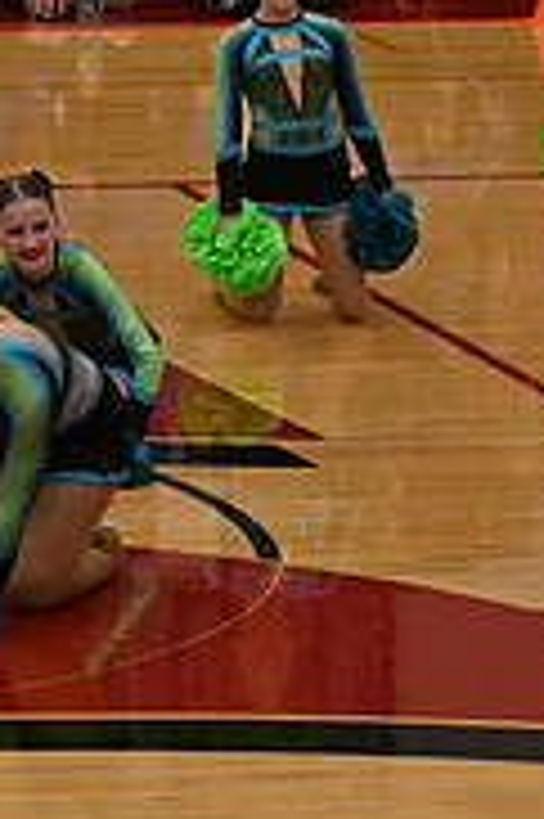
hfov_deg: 4.0
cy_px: 97
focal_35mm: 335
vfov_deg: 6.1
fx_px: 7607
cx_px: -746
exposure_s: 1/500
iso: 5000
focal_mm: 70
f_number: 4
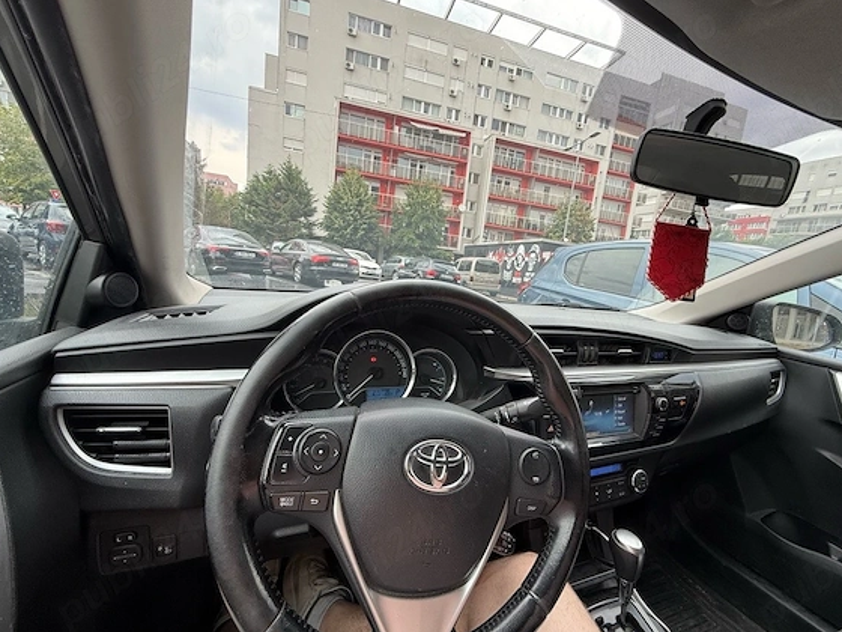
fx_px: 365
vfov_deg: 81.7
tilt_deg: -9.3
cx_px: 447
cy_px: 327
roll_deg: -6.4
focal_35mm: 15
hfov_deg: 98.1
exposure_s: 1/99
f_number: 2.2
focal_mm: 2.22
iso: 64
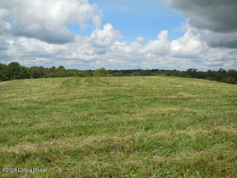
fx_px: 233
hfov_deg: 54.0
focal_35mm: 34
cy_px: 89
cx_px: 118
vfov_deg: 41.8
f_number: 6.8
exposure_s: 1/500
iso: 125
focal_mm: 6.1
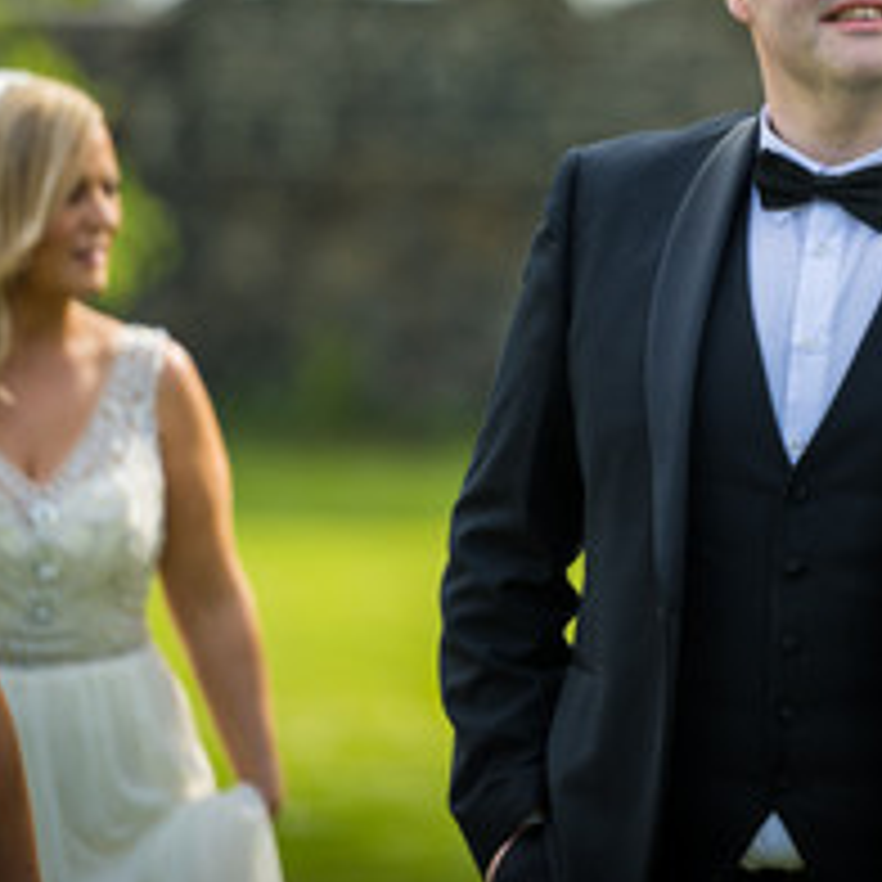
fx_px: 11242
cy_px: 233
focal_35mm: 390
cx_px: 824
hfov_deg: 4.5
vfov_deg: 4.5
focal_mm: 200
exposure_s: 1/640
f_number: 2.8
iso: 100
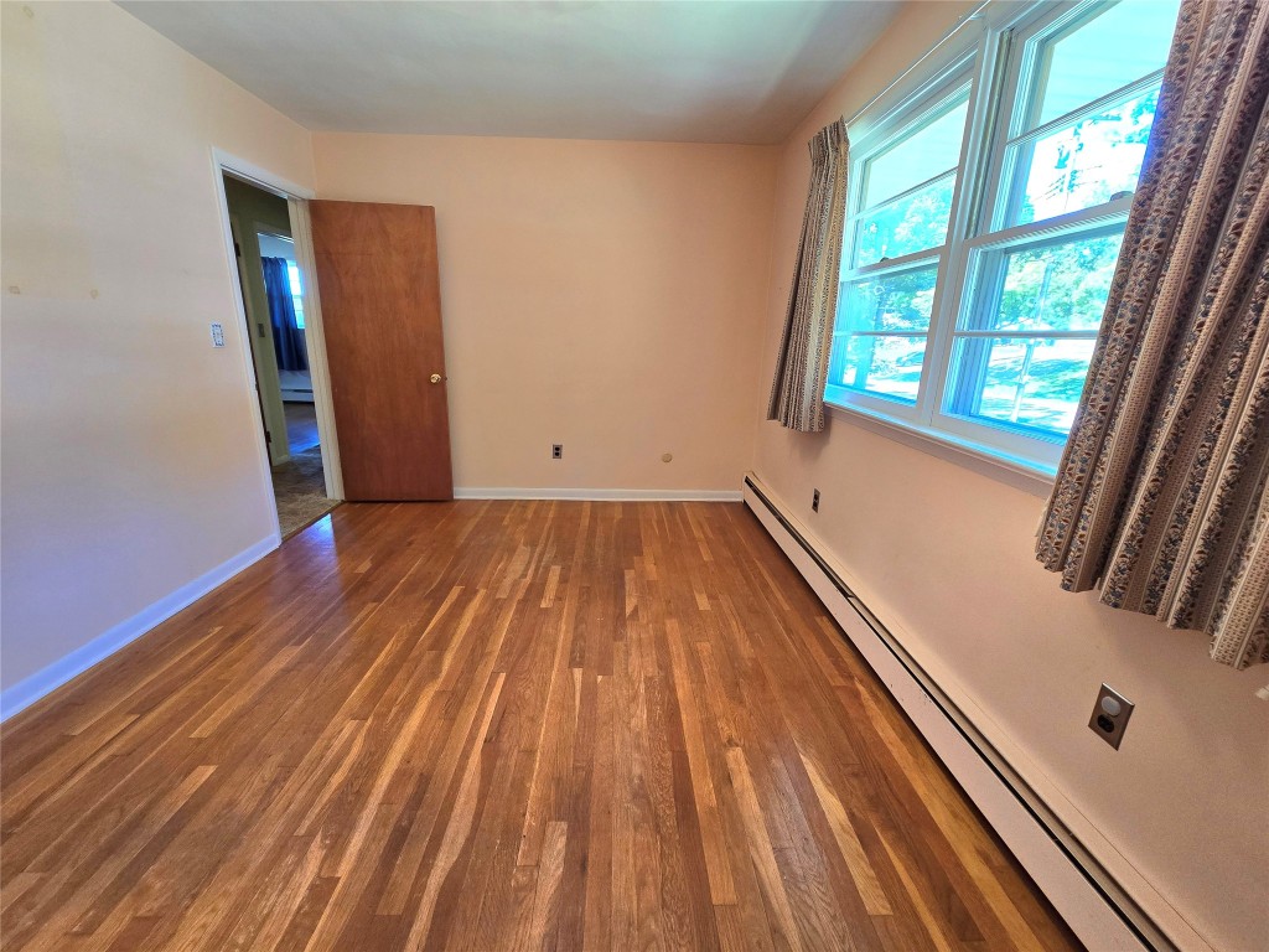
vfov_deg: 89.9
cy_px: 476
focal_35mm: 13
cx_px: 634
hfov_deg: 106.2
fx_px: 477
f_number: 2.2
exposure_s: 1/60.2
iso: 100
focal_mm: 2.2
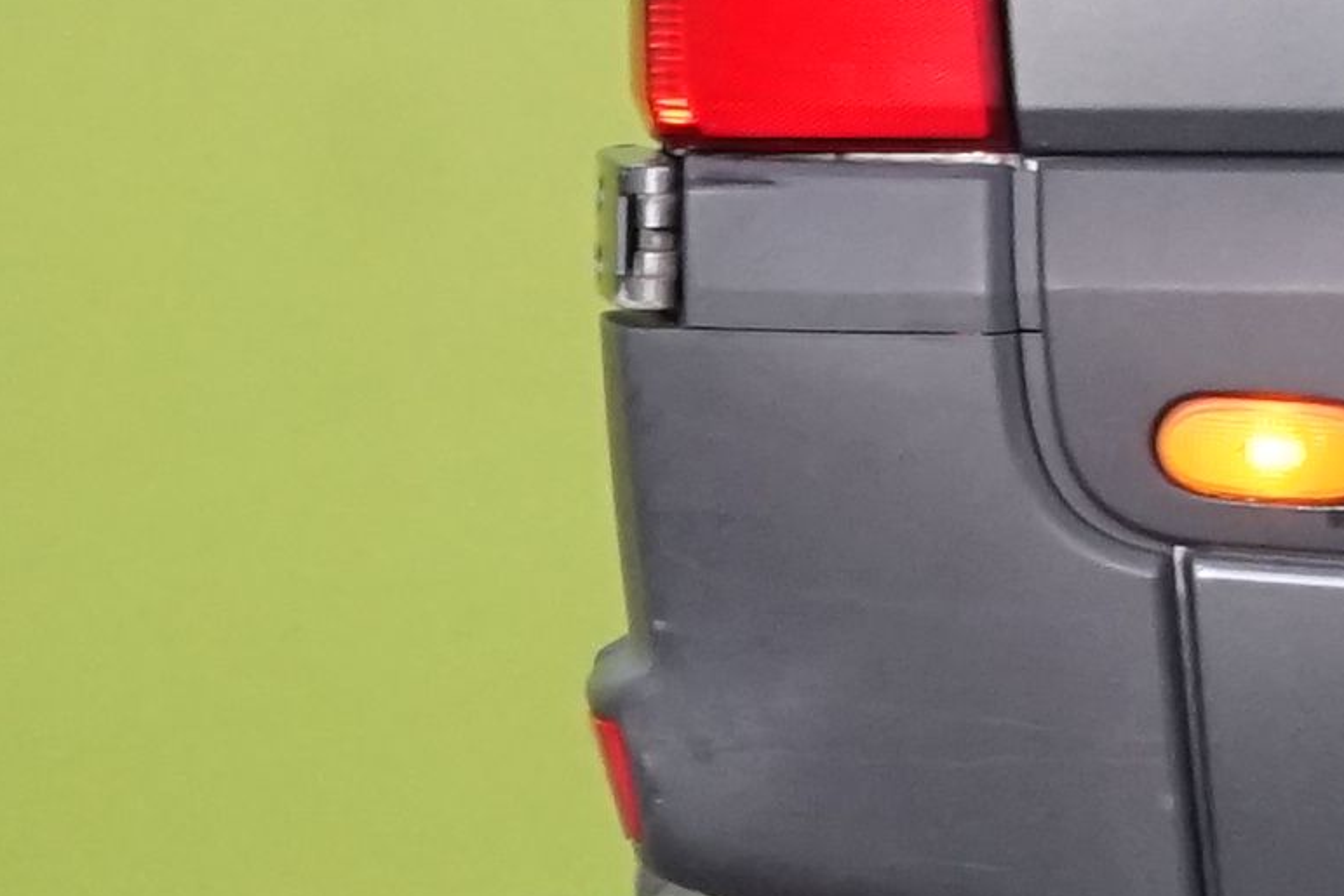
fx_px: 12770
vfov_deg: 4.0
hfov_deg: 5.7
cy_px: -680
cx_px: 3849
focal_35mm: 342
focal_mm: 44
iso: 2000
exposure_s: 1/50
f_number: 5.6
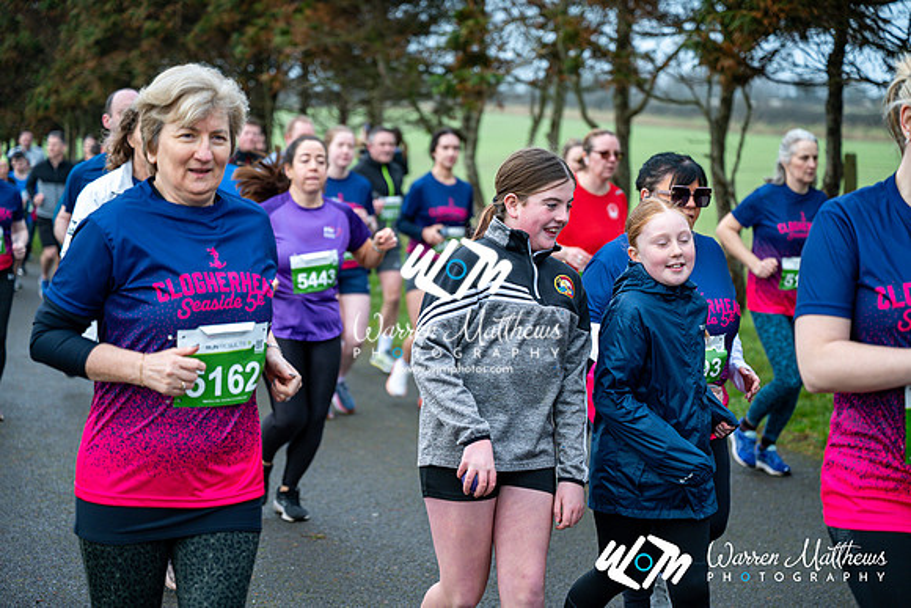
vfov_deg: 19.5
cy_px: 304
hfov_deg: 28.8
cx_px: 456
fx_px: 1772
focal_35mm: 70
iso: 720
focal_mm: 70
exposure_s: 1/1250
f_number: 2.8
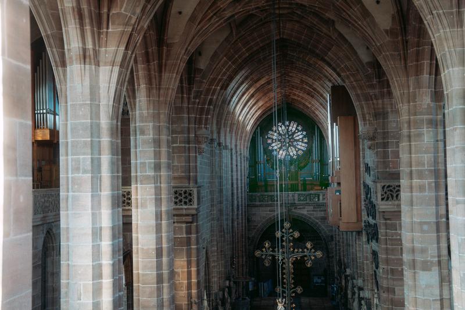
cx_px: 232
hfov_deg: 40.8
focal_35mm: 48
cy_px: 155
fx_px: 625
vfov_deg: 27.8
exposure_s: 1/250
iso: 800
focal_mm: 48.4
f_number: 2.8
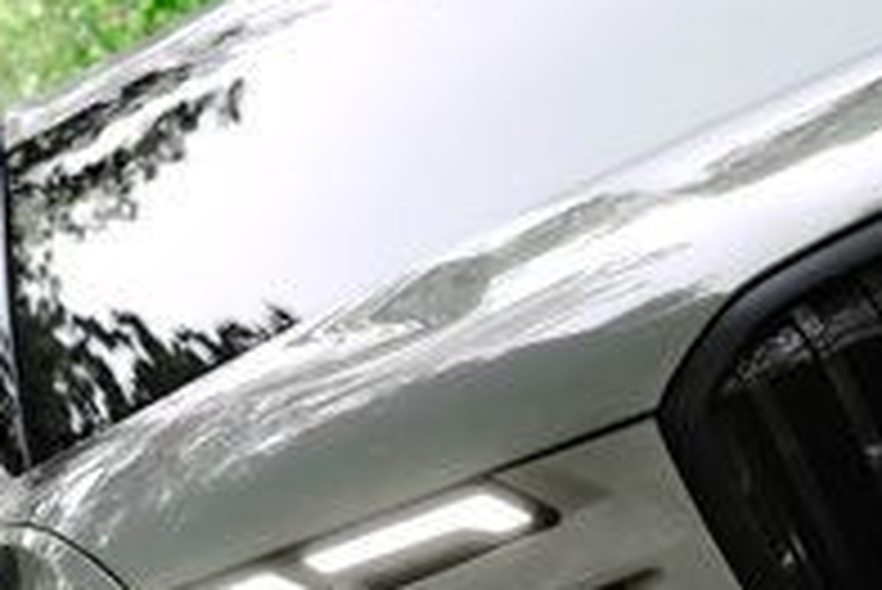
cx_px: 297
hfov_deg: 12.6
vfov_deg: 8.3
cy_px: 736
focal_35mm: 163
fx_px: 3996
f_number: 8
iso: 800
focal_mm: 50
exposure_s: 1/500
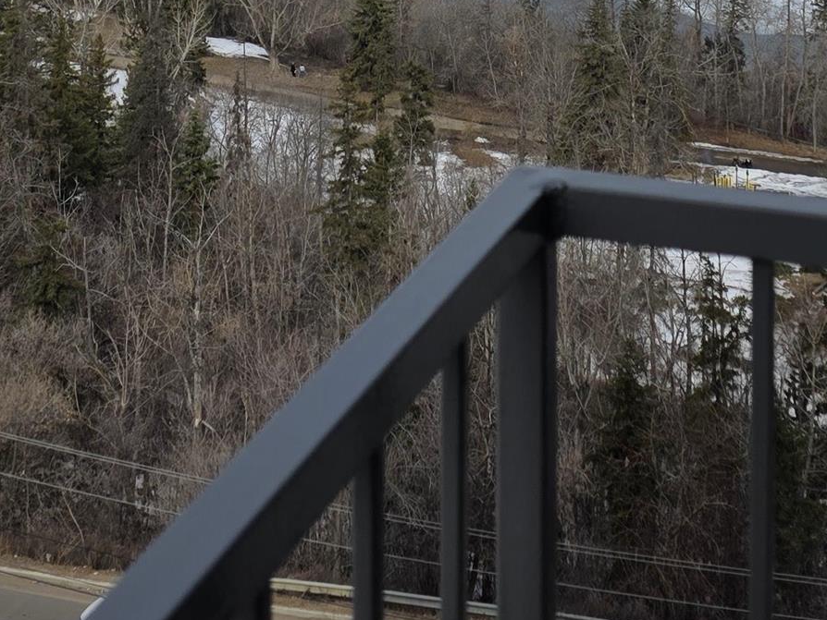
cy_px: -395
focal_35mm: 79
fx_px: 1888
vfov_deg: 16.5
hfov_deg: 24.7
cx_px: 368
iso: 80
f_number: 1.7
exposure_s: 1/7626
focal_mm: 6.3
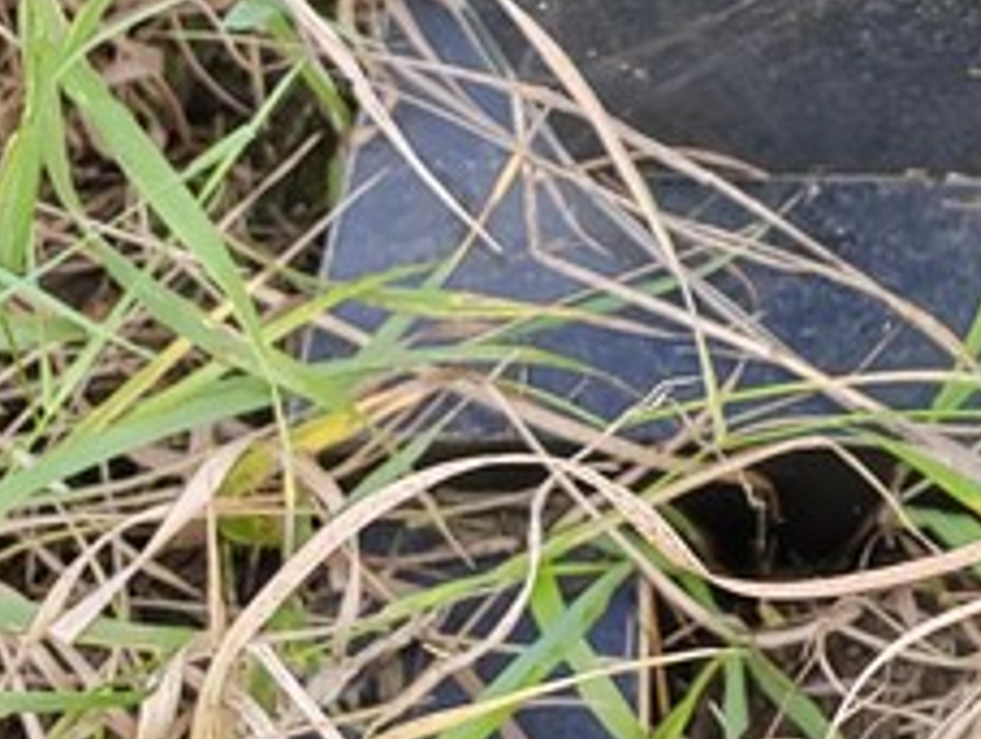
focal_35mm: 95
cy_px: -376
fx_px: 2697
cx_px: 1435
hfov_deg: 18.5
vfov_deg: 14.5
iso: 160
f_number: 1.9
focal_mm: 5.52
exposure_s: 1/100
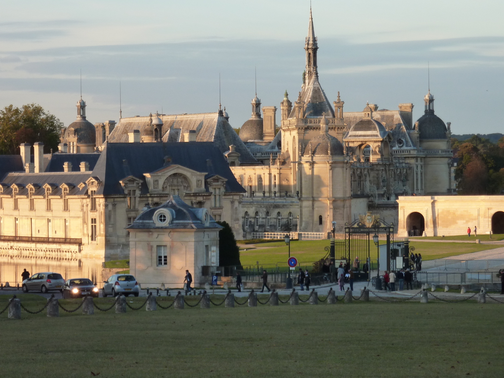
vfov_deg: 10.0
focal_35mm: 149
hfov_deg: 13.2
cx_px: 224
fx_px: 2170
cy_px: 163
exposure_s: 1/100
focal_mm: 21
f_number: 4.4
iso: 125
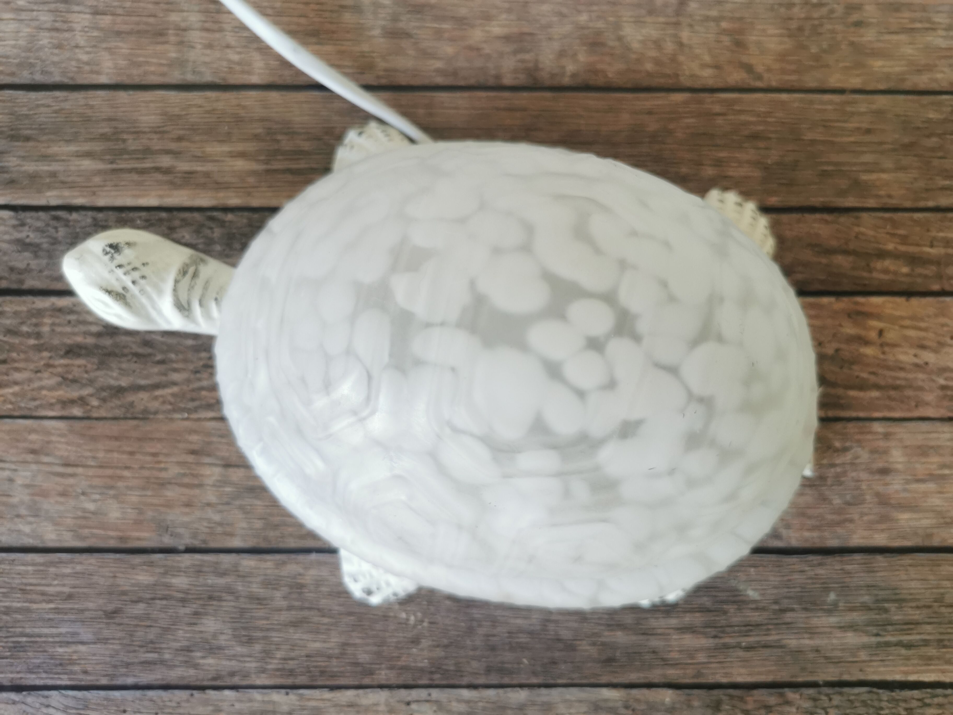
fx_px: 743
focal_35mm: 27
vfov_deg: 51.4
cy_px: 358
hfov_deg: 65.3
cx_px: 476
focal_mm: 5.58
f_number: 1.8
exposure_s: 1/50
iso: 160
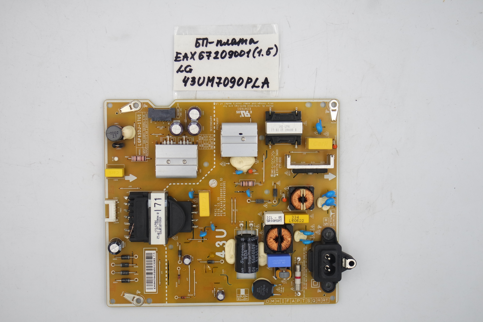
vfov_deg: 28.1
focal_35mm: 48
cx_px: 242
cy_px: 161
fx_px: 644
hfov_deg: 41.1
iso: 160
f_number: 4.5
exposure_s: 1/125
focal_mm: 18
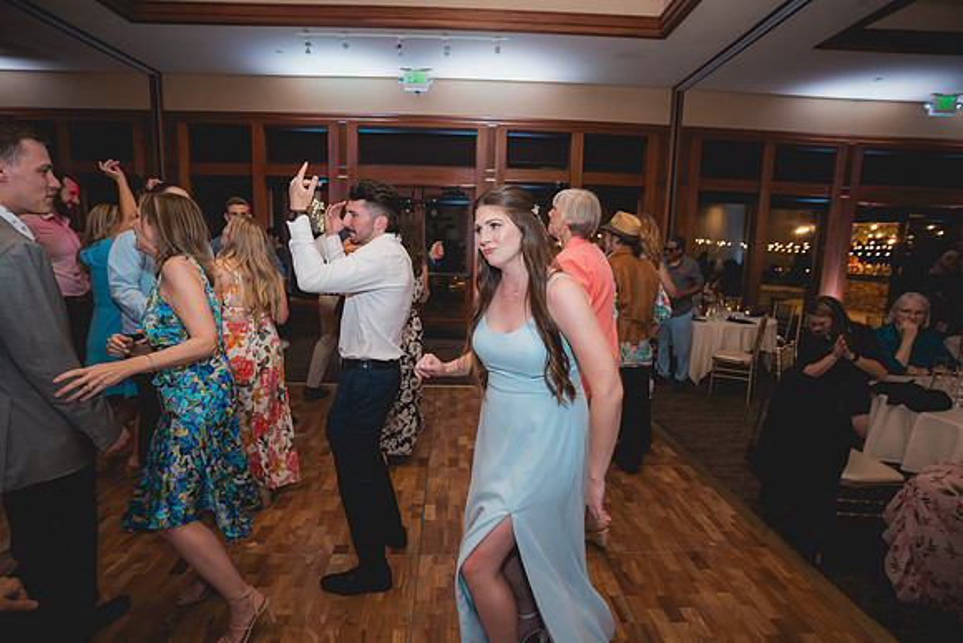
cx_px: 482
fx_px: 455
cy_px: 322
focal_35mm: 17
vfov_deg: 70.5
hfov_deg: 93.3
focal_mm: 17
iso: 1000
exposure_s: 1/60
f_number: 2.8
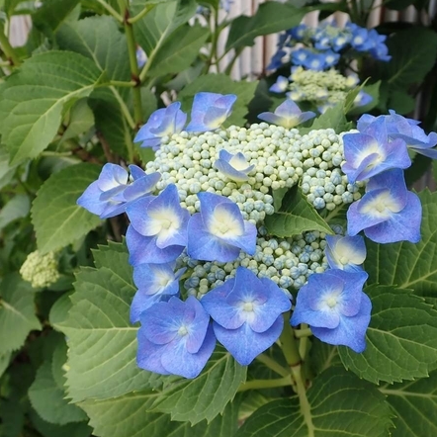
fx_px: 514
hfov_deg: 45.6
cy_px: 219
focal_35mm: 36
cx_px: 280
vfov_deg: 46.0
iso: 100
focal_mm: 5.5
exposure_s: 1/200
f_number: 3.2
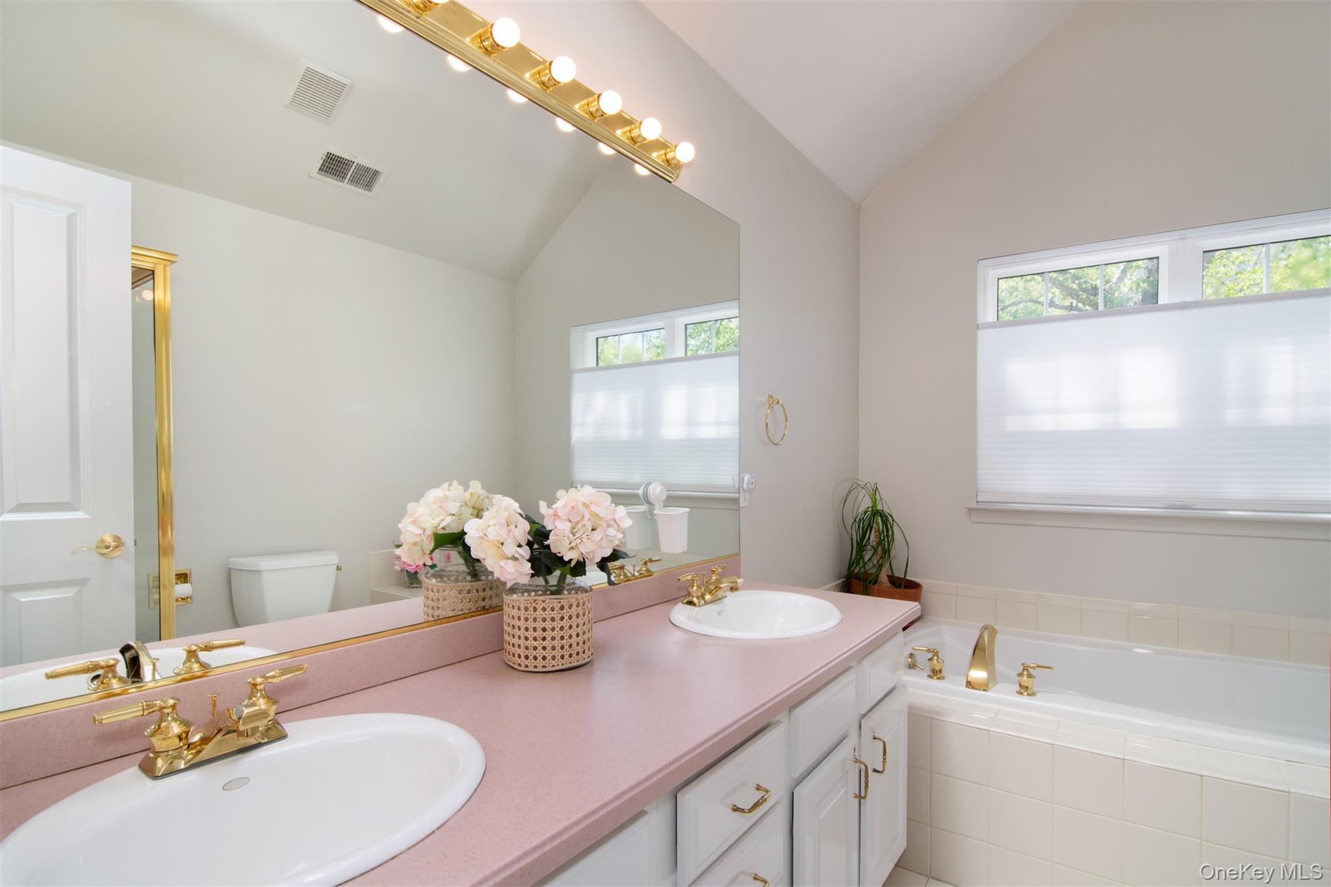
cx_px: 666
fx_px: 610
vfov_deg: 72.0
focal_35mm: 16
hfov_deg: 95.0
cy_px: 444
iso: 640
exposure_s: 1/160
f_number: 11
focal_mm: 11
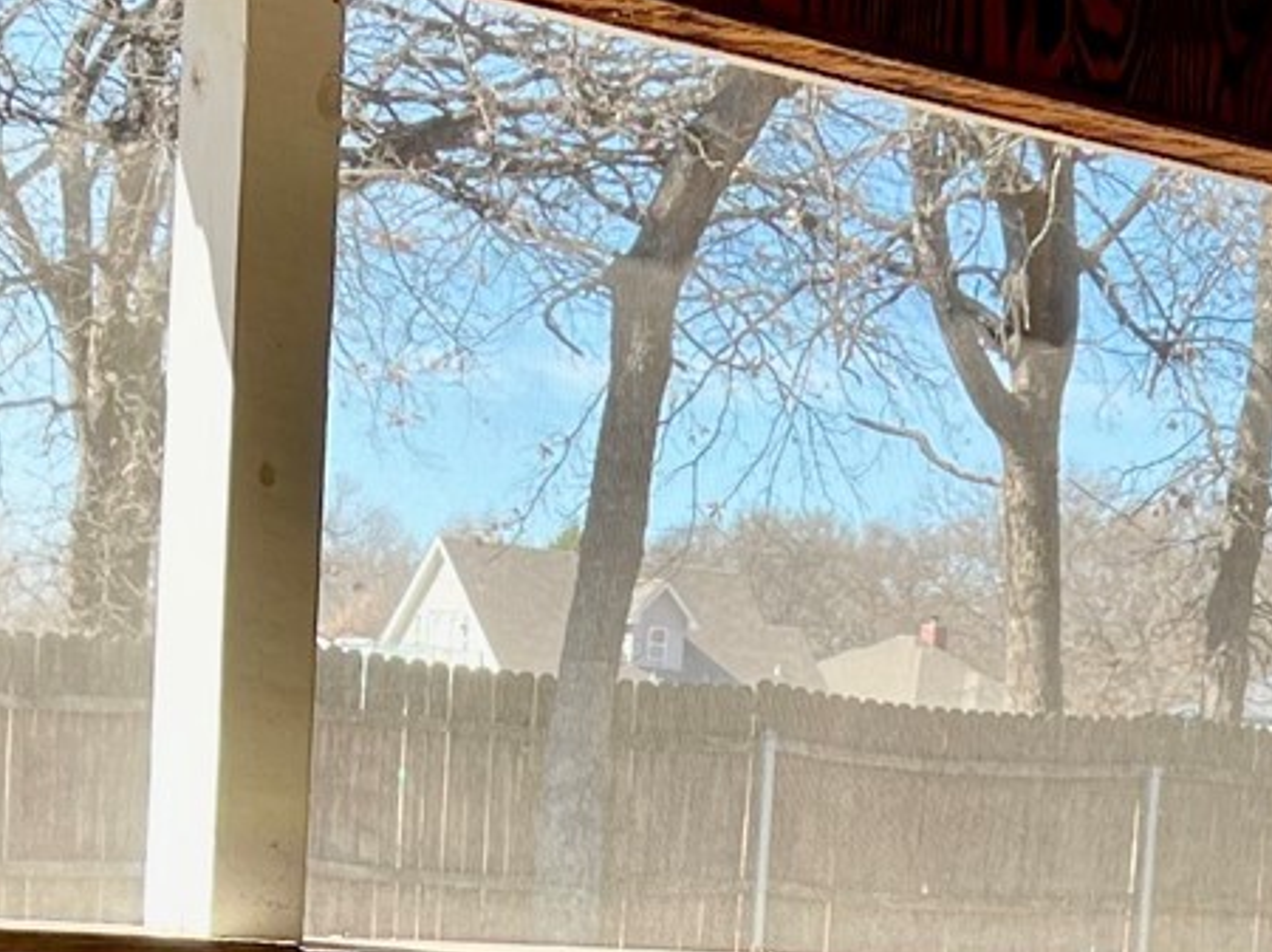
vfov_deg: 12.7
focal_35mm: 111
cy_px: 1387
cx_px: 941
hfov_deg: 17.6
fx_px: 4077
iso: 50
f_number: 1.5
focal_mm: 5.7
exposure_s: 1/452
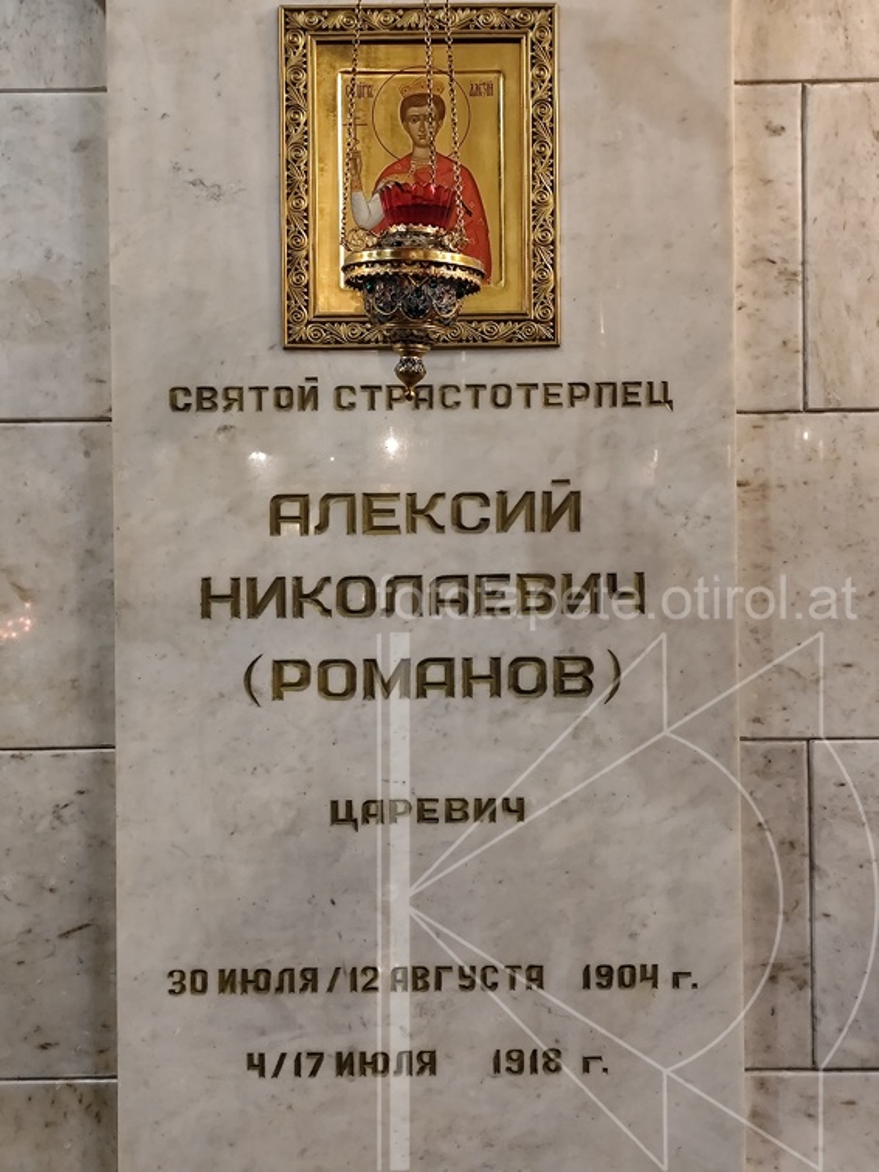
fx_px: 1557
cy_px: 586
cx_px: 440
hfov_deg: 31.5
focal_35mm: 46
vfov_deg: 41.2
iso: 2000
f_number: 1.65
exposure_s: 1/20
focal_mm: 6.19
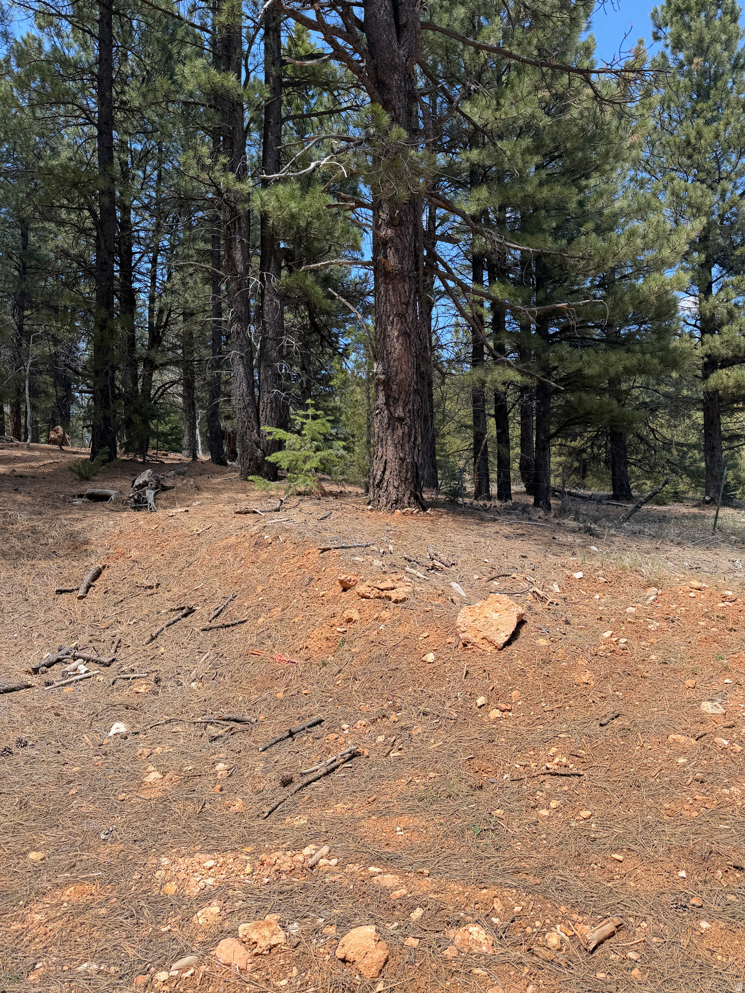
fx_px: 689
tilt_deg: +2.9
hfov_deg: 56.8
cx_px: 372
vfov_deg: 71.6
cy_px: 496
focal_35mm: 24
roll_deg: +0.5
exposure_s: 1/1005
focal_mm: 6.76
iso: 80
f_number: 1.78
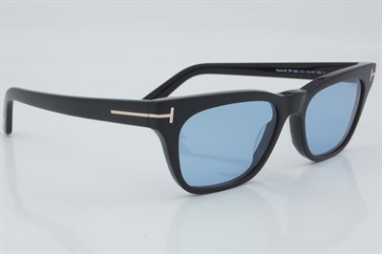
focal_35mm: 75
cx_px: 191
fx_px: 795
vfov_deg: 18.2
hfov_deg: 27.0
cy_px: 127
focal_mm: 50
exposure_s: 1/4
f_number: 29
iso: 100
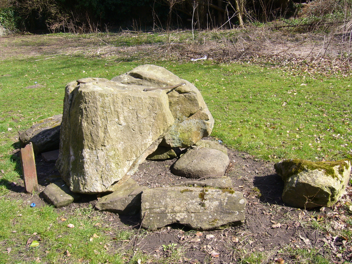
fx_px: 356
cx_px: 176
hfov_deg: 52.6
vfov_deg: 40.7
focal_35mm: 35
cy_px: 132
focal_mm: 5.8
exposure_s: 1/125
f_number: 5.6
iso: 80
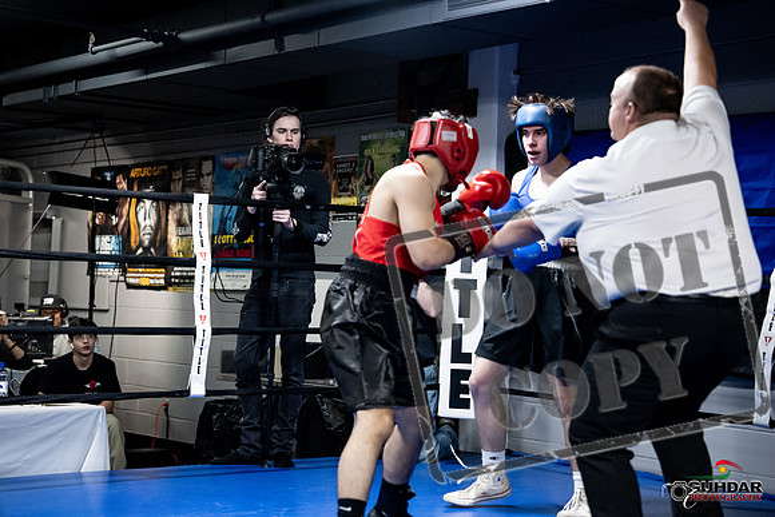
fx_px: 1507
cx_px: 388
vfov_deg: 19.5
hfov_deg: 28.8
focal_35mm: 70
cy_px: 258
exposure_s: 1/1000
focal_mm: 70
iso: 8000
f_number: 2.8
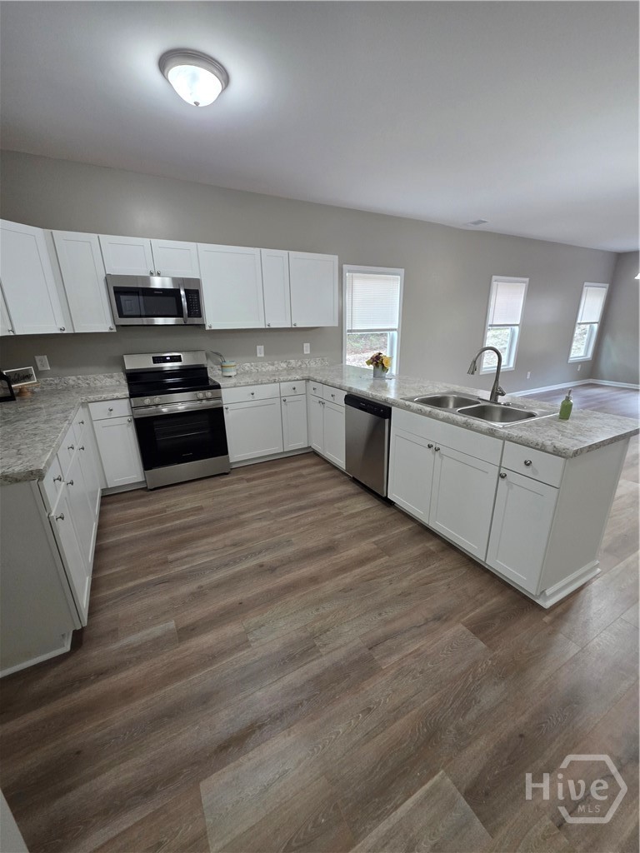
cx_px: 320
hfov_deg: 89.9
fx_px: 320
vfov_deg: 106.2
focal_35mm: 13
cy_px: 426
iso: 250
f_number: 1.9
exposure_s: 1/60
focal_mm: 2.2
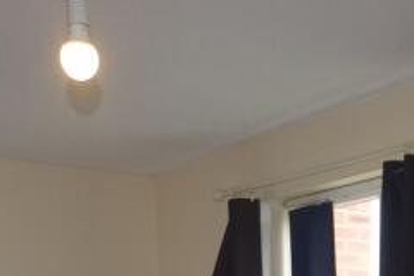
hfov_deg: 31.3
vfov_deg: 17.2
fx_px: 736
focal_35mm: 64
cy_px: 502
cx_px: 255
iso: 250
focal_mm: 10
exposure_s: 1/200
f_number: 3.5
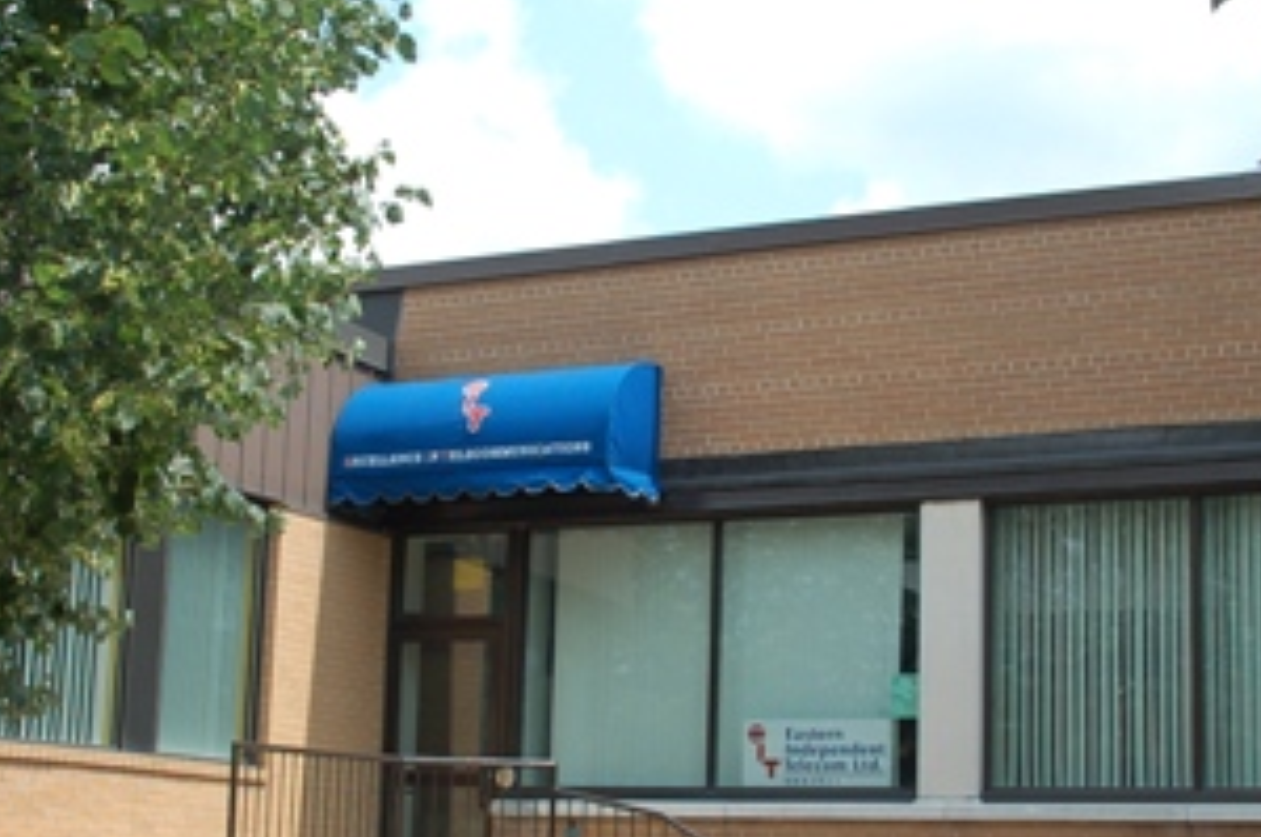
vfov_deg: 21.8
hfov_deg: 32.4
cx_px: 664
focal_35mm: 62
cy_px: 446
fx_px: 2168
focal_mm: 22
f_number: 8
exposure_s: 1/250
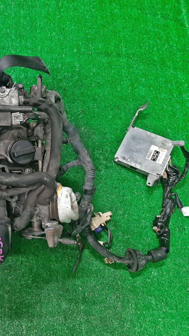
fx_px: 338
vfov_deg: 52.8
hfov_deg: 28.7
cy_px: 168
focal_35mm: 38
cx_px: -12
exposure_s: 1/50
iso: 170
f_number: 1.7
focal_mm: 3.93
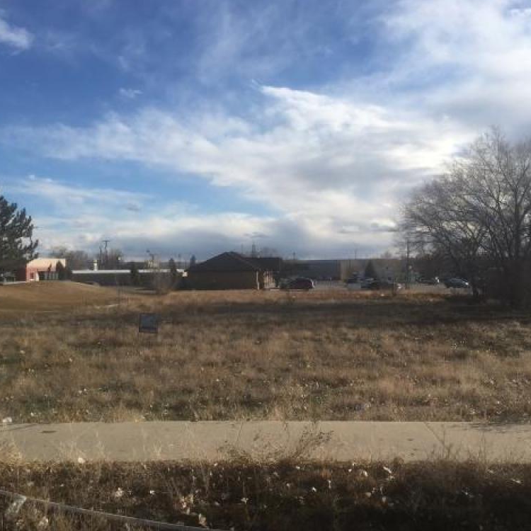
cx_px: 297
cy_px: 260
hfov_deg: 47.1
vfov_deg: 47.2
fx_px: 607
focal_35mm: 35
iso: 25
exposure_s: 1/2198
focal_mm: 4.15
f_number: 2.2
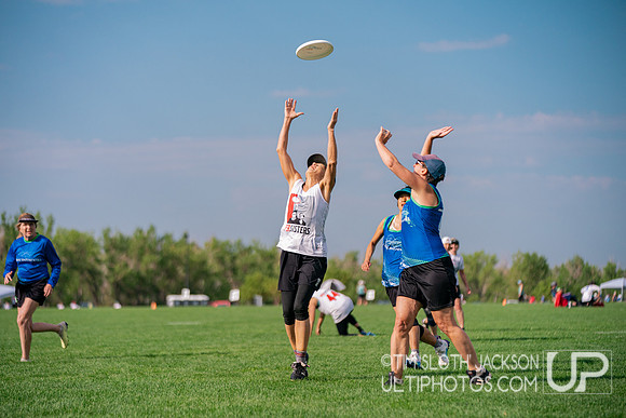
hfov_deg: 17.5
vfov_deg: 11.7
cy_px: 209
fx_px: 2035
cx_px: 313
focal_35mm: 117
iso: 500
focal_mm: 117
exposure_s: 1/10000
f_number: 2.8
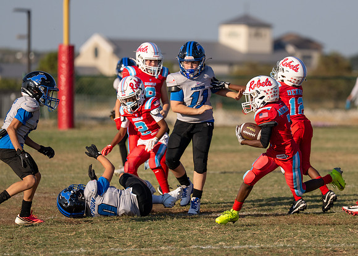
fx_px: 3096
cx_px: 257
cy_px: 129
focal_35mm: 305
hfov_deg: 6.6
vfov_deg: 4.7
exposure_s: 1/3200
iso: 125
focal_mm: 200
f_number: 3.2
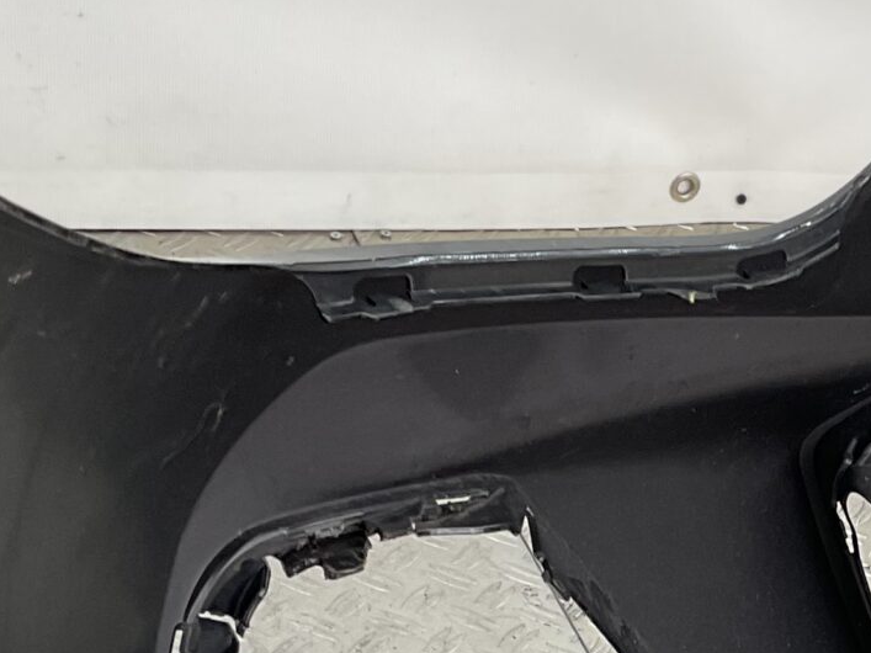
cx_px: 885
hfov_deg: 18.2
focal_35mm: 105
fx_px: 2642
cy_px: 784
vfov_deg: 13.7
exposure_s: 1/100
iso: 25
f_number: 1.8
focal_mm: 3
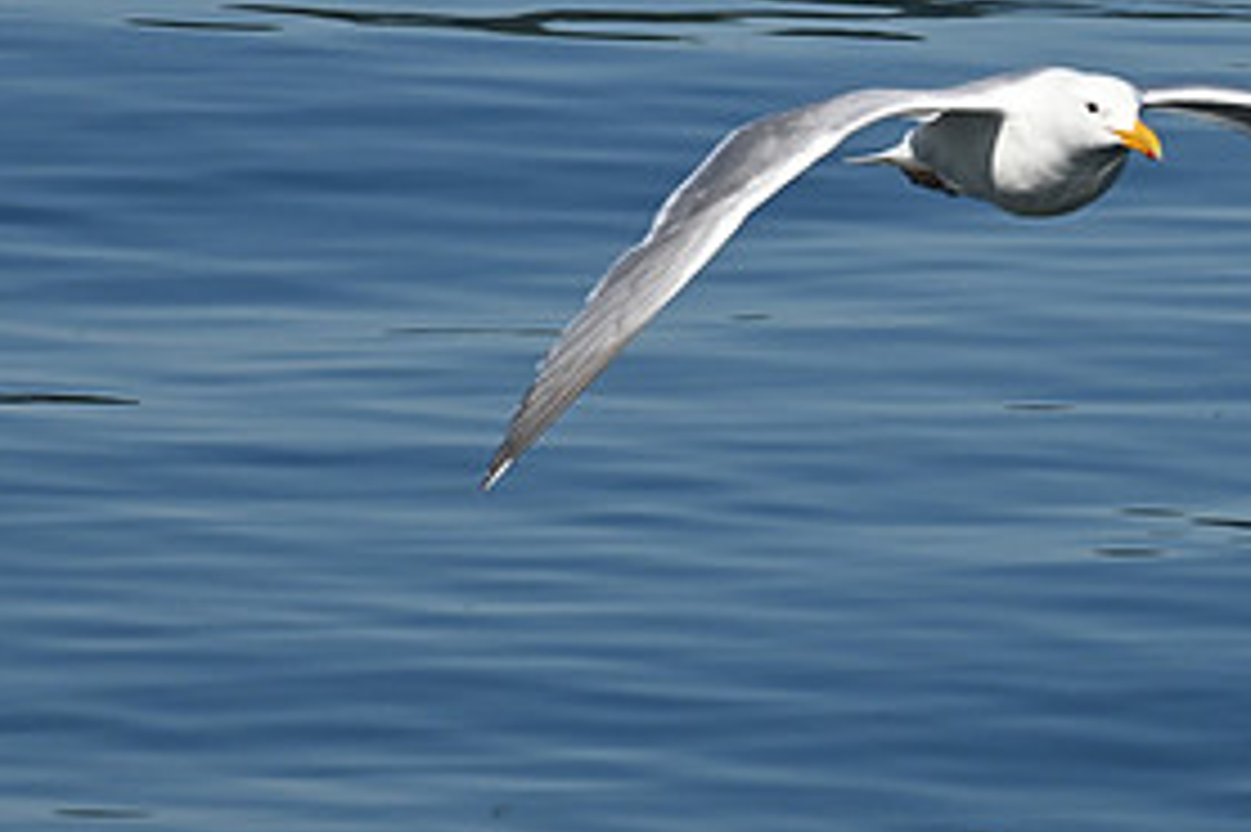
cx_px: 796
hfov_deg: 1.6
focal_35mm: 1252
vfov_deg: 1.1
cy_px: 65
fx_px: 43480
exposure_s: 1/3200
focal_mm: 600
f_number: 6.3
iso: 500
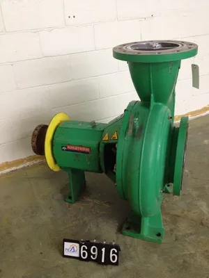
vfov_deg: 52.6
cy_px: 139
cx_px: 104
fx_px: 282
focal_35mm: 35
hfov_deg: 40.7
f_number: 2.4
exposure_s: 1/20
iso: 160
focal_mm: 4.28
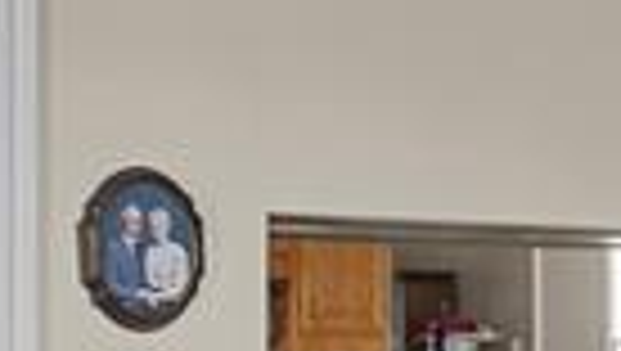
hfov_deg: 15.3
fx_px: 2044
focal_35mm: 124
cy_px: 452
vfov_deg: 9.6
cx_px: 1053
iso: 100
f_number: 7.1
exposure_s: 4
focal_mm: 16
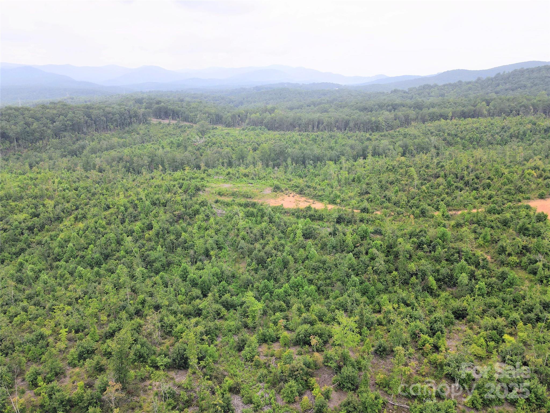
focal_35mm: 24
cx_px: 275
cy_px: 206
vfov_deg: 56.8
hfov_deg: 71.6
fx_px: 381
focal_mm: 4.5
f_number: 2.8
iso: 110
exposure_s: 1/500
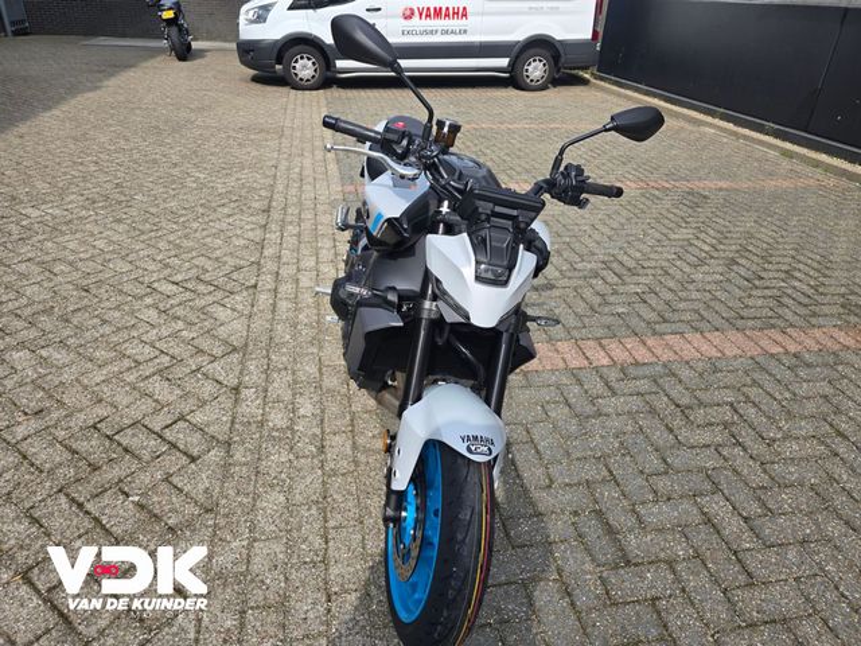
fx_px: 572
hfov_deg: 73.9
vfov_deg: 58.9
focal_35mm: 23
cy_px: 323
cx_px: 430
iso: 12
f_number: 1.7
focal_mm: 6.3
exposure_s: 1/466
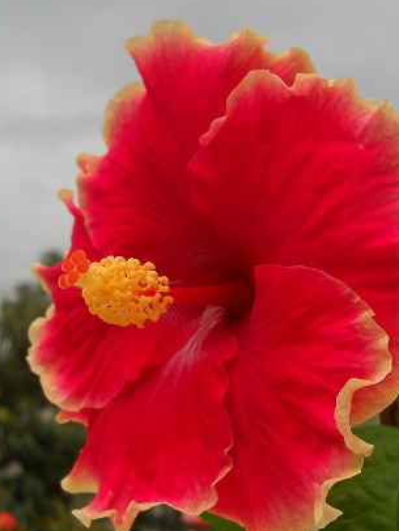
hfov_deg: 23.3
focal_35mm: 63
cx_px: 229
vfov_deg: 30.6
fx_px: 967
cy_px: 322
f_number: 3.3
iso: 80
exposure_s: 1/250
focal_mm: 7.88
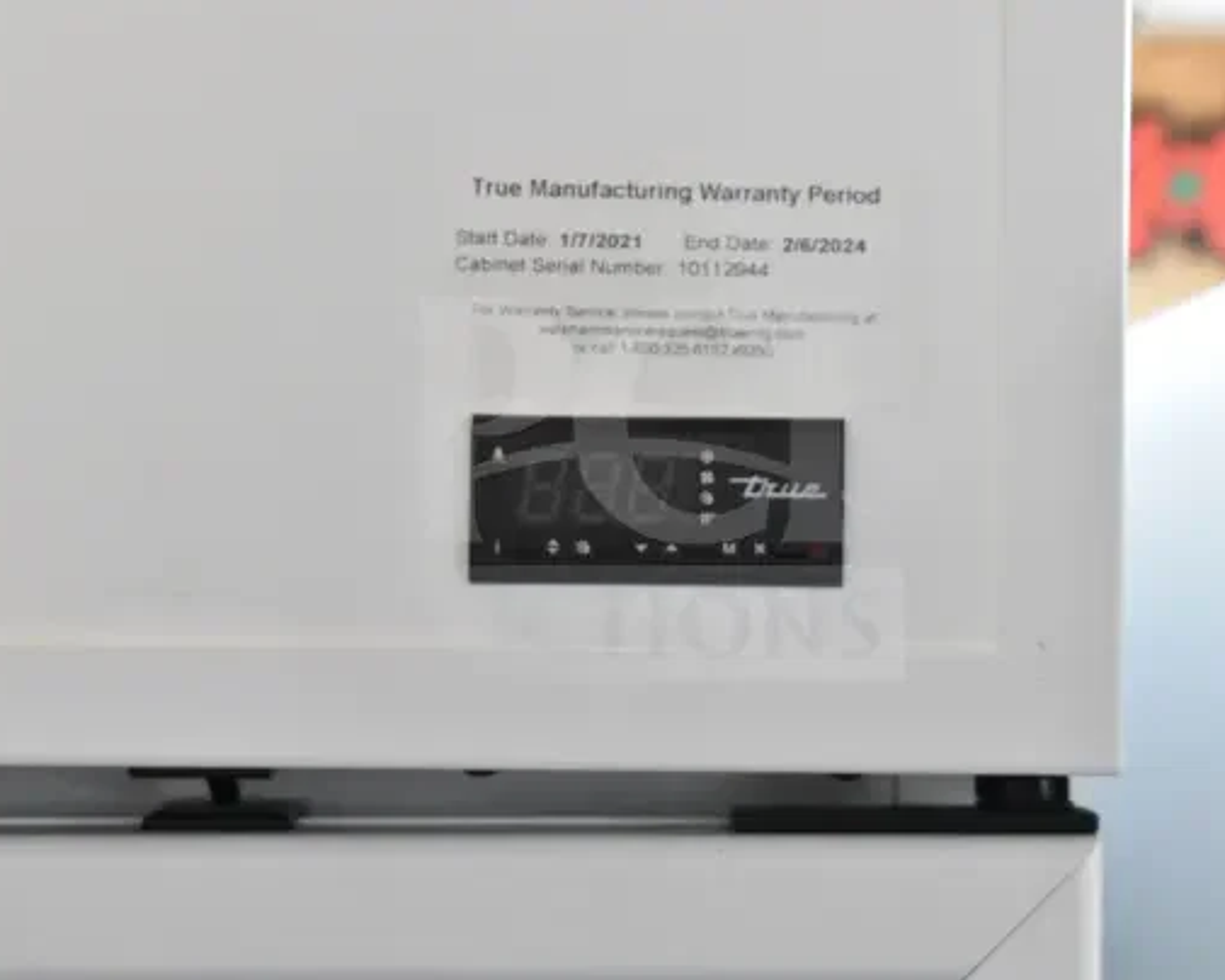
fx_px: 3392
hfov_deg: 20.5
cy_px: 489
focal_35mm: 94
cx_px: 631
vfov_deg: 16.4
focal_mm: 55
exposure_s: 1/250
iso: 6400
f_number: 8
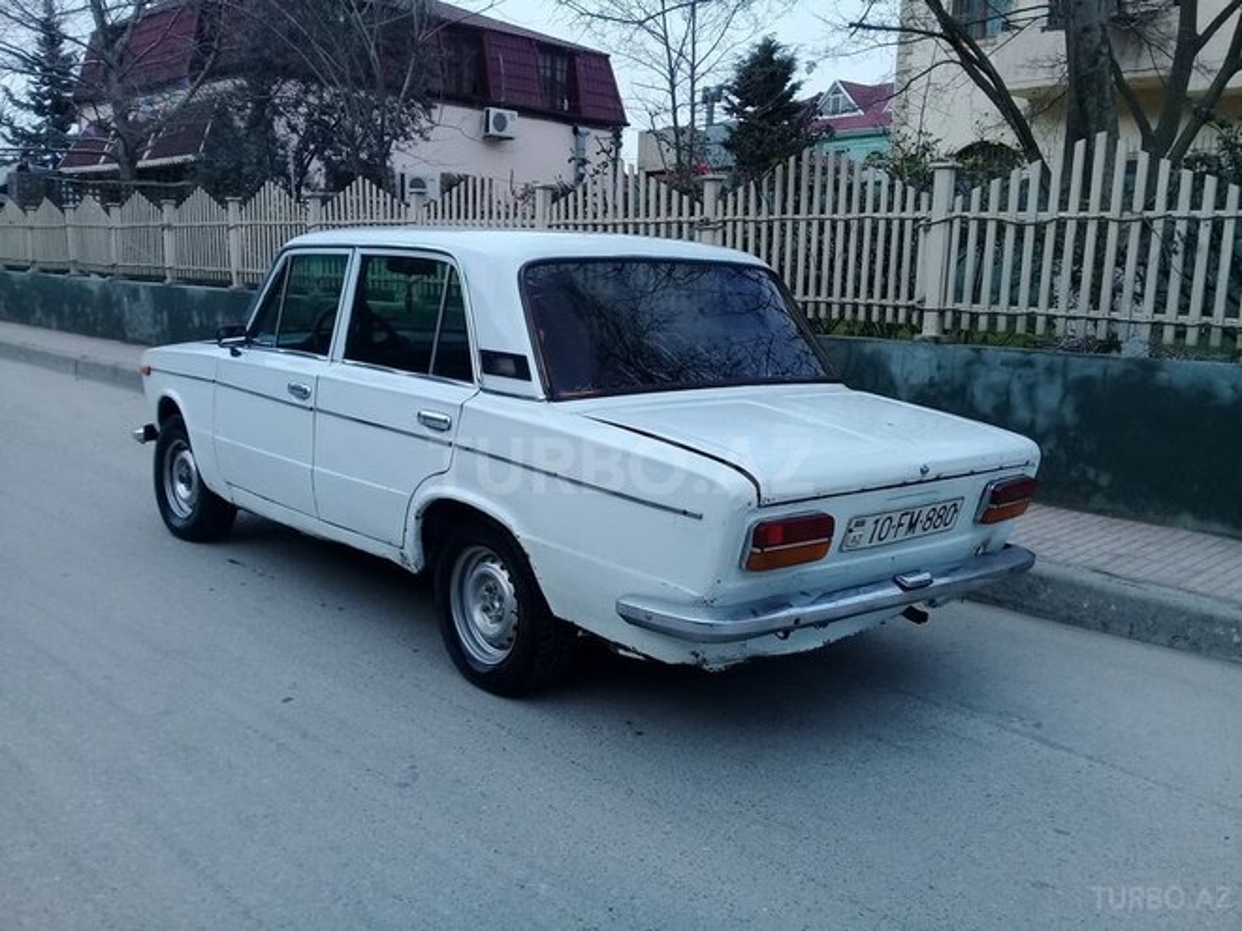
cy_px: 466
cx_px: 621
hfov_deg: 58.4
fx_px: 1112
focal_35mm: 31
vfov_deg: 45.4
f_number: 2.2
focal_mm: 3.3
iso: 64
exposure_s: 1/868
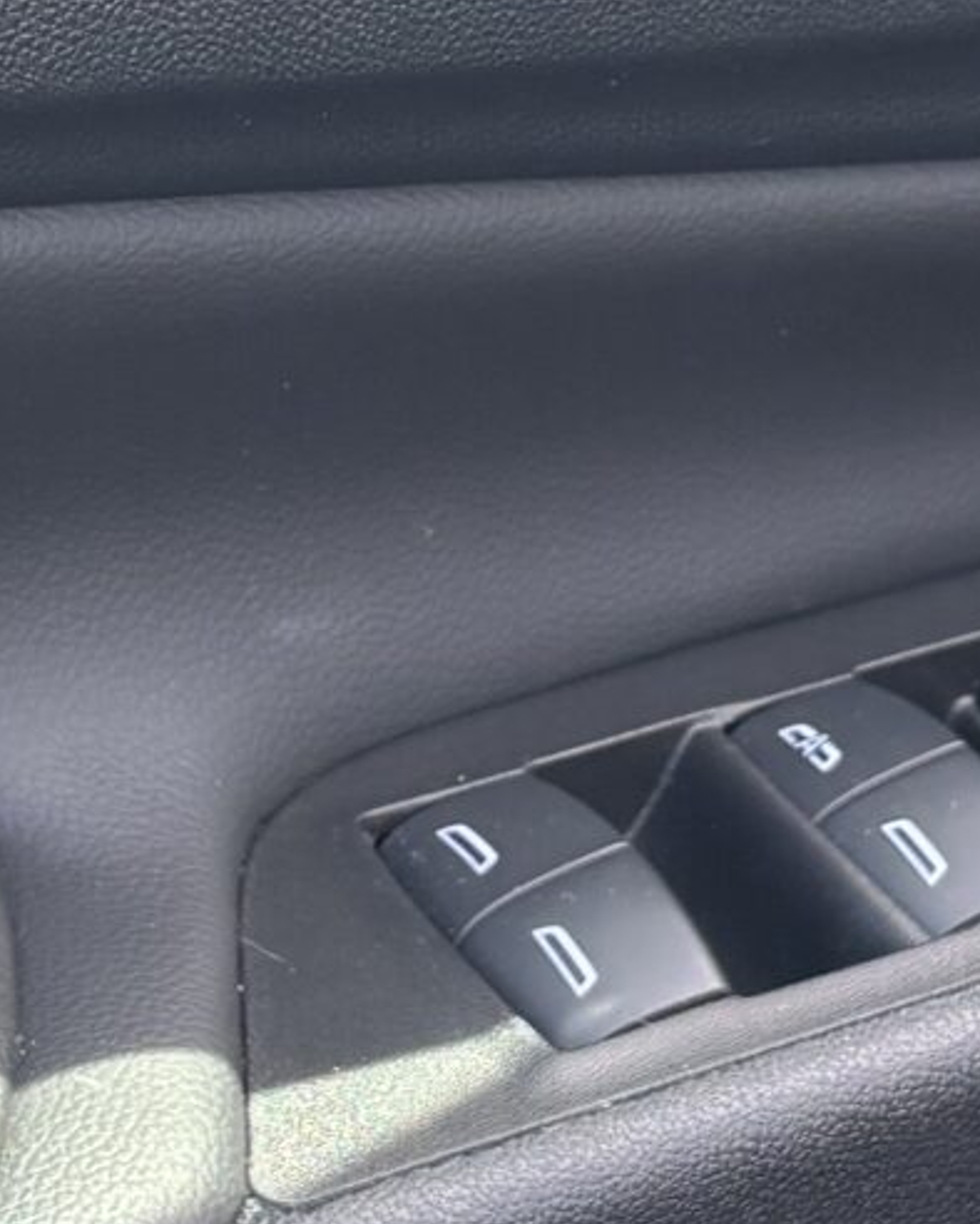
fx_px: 4783
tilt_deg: -27.3
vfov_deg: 14.5
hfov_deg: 11.7
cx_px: 413
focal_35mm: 132
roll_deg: -3.8
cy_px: 291
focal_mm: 5.96
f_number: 1.6
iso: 50
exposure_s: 1/458
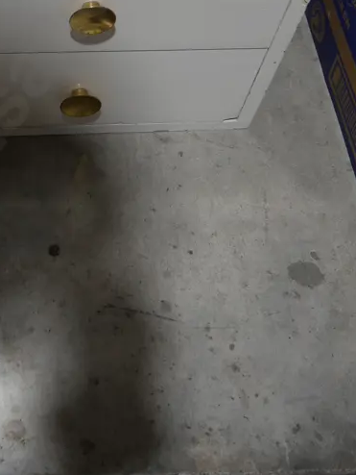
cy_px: 26
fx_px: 795
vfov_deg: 31.3
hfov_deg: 24.8
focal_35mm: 58
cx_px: 66
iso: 200
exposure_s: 1/100
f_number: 3.5
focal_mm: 14
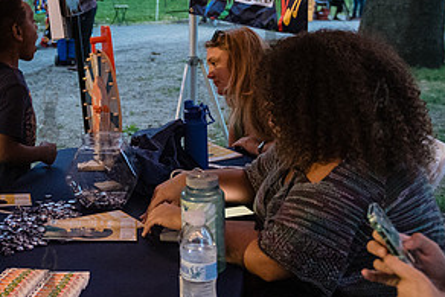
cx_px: 85
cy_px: 102
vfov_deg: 21.5
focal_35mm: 63
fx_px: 779
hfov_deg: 31.0
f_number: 2.8
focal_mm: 24
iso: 5000
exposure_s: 1/160
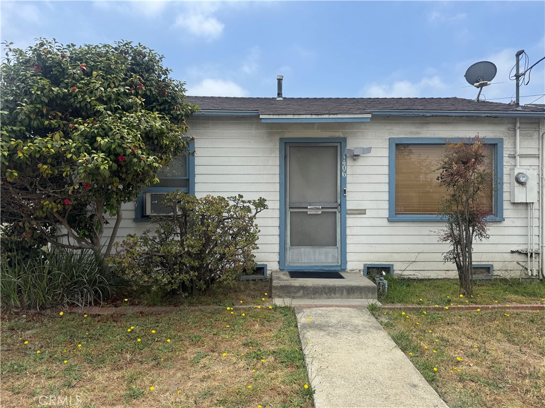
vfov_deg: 56.8
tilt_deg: -0.4
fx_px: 378
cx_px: 272
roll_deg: -0.2
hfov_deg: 71.6
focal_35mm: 24
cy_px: 204
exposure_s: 1/4950
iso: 80
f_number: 1.78
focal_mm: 6.76
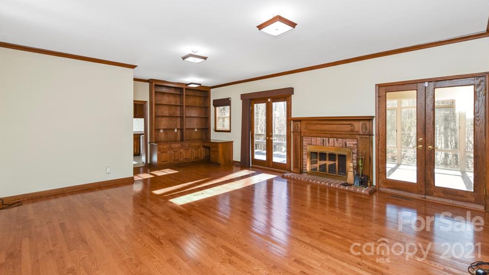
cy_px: 116
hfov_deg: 99.4
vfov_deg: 66.7
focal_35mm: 16
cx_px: 247
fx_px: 207
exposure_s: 1/125
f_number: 5.6
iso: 360
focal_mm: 10
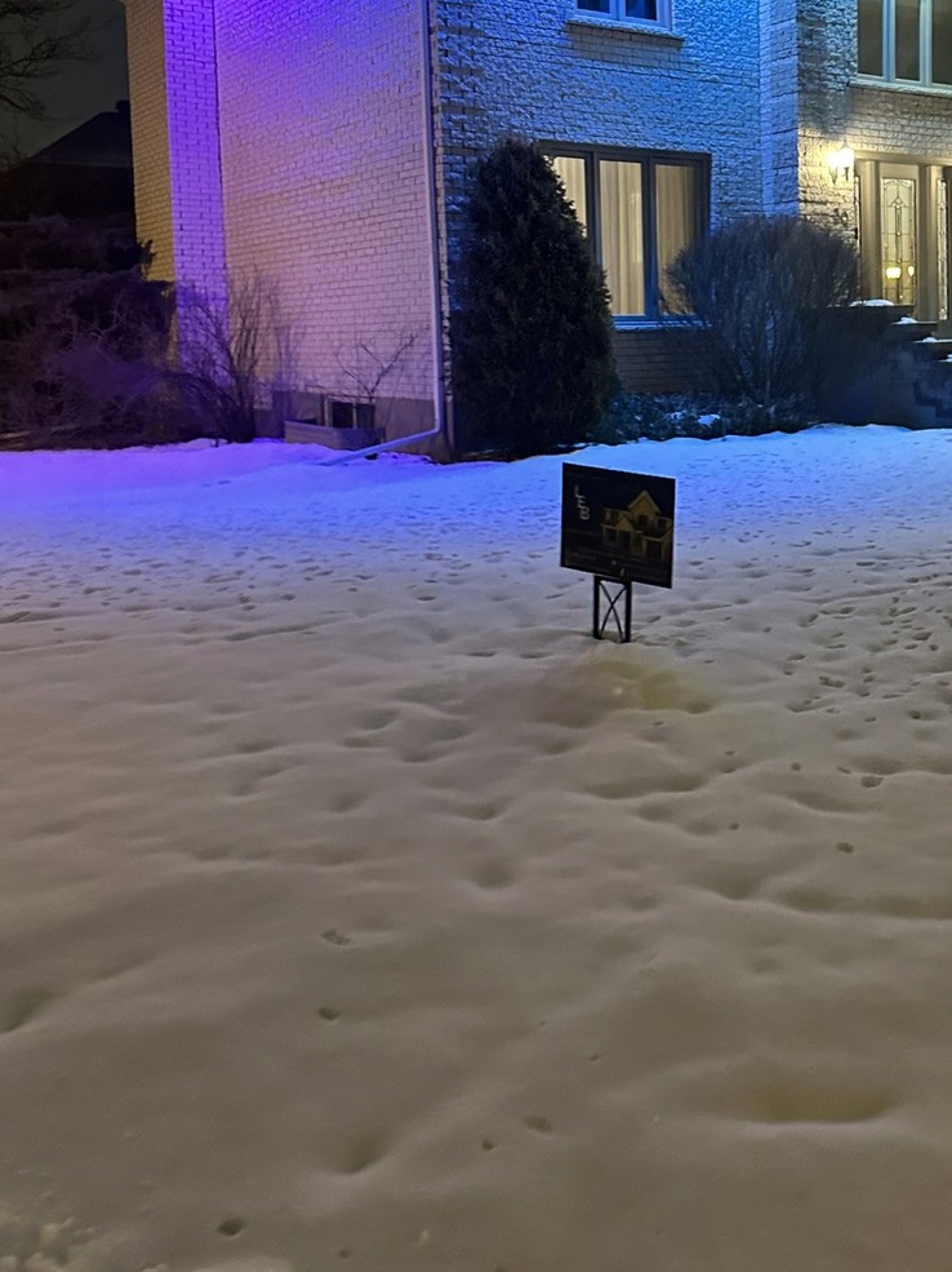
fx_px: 1431
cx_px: 744
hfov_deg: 35.7
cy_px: 408
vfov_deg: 47.0
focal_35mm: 39
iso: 800
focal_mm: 6.86
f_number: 1.78
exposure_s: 1/30
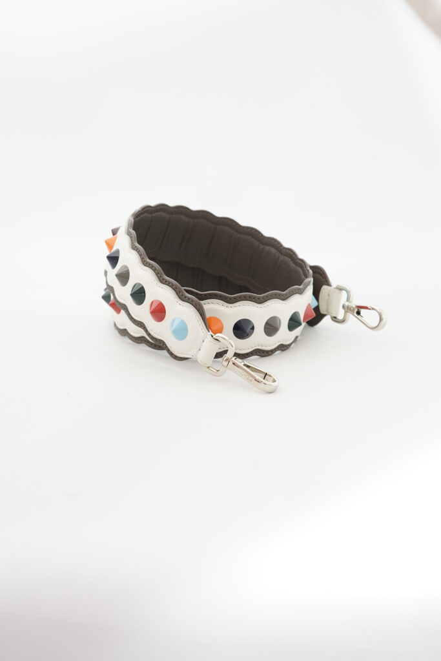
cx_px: 220
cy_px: 330
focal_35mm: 50
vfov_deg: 39.6
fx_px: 918
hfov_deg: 27.0
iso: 640
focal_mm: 50
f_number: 6.3
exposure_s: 1/13
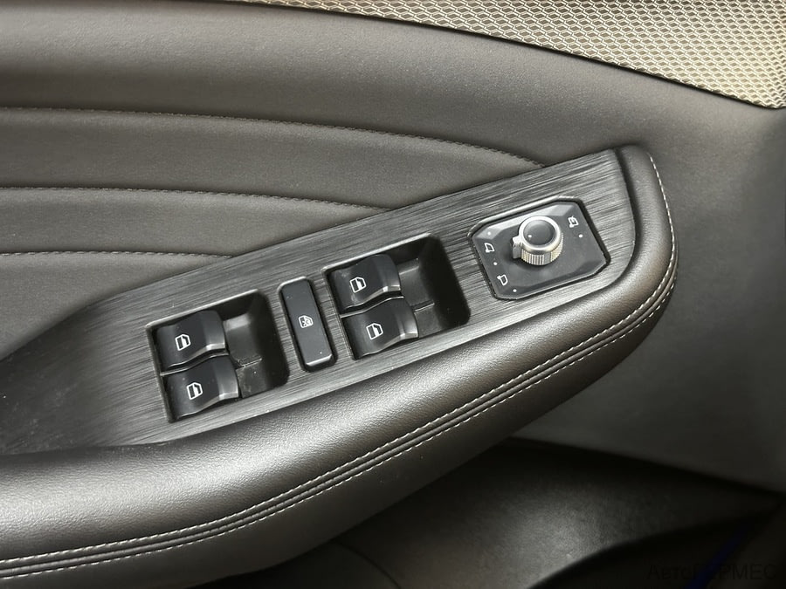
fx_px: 1090
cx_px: 393
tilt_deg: -41.7
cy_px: 294
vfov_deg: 30.3
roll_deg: -20.0
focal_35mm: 48
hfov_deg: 39.7
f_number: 1.78
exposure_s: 1/25
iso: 500
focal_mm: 6.86
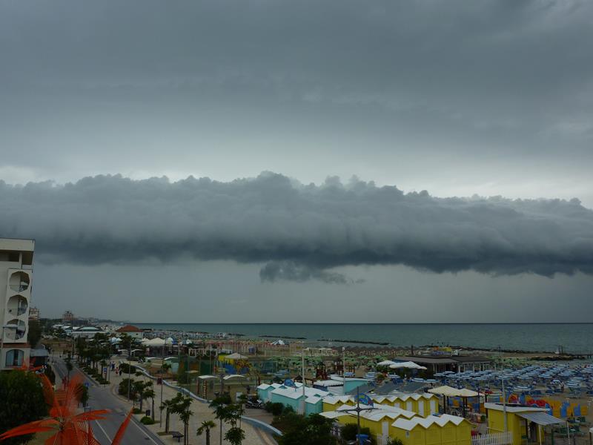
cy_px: 222
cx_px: 296
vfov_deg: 44.2
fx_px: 548
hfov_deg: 56.8
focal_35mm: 32
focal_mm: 5.3
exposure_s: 1/500
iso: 80
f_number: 5.6
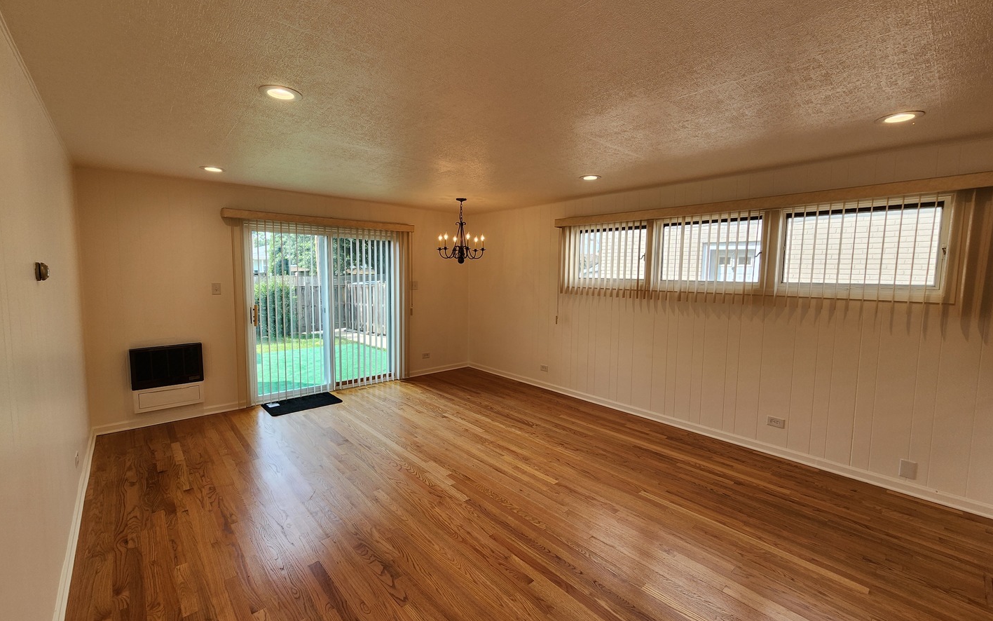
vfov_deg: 78.7
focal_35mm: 14
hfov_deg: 105.3
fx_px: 379
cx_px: 500
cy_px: 306
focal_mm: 2.2
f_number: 2.2
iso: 50
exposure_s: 1/127
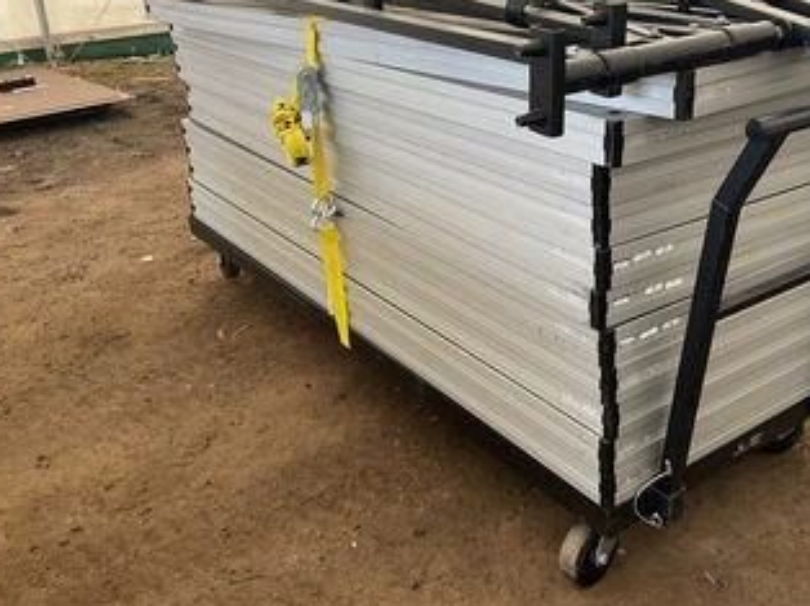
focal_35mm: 37
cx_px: 482
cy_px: 235
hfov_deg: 49.9
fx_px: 865
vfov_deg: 38.4
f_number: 1.8
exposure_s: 1/122
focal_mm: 3
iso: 40
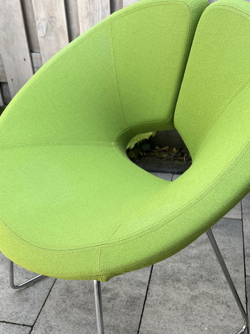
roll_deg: -0.5
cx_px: 133
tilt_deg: -39.1
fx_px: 356
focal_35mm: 37
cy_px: 219
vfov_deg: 49.4
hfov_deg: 38.7
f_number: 1.6
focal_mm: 5.1
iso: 50
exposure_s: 1/442
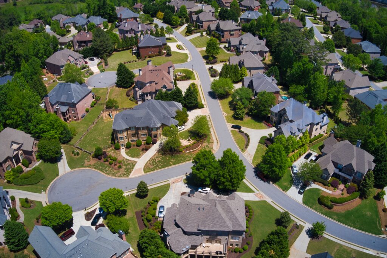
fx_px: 301
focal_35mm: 28
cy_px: 129
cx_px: 194
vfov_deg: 46.4
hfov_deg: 65.5
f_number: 10
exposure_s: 1/320
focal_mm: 10.3
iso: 100
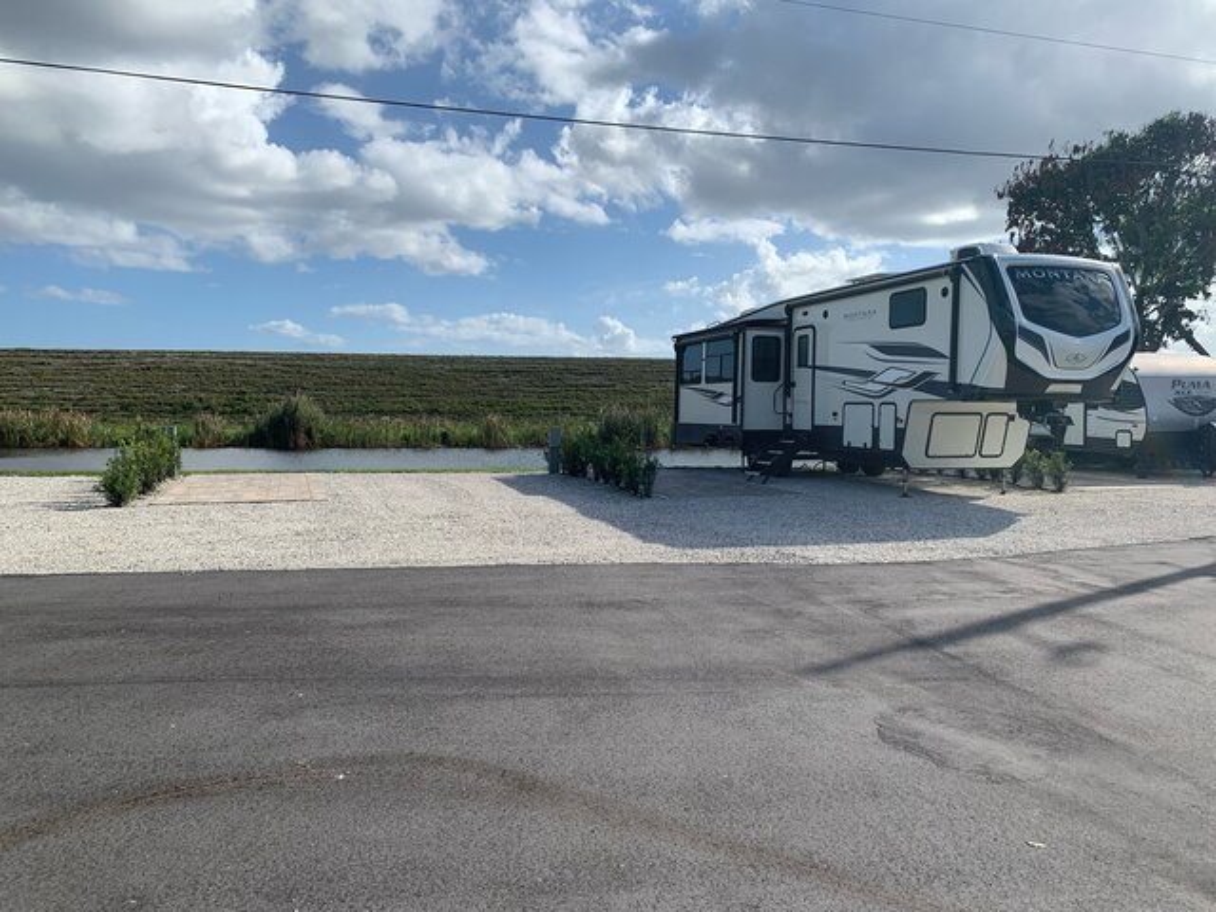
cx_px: 608
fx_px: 913
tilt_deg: -0.7
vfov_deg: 53.1
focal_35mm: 26
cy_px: 456
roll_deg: -0.6
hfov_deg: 67.3
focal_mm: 4.25
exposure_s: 1/3401
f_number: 1.8
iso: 25
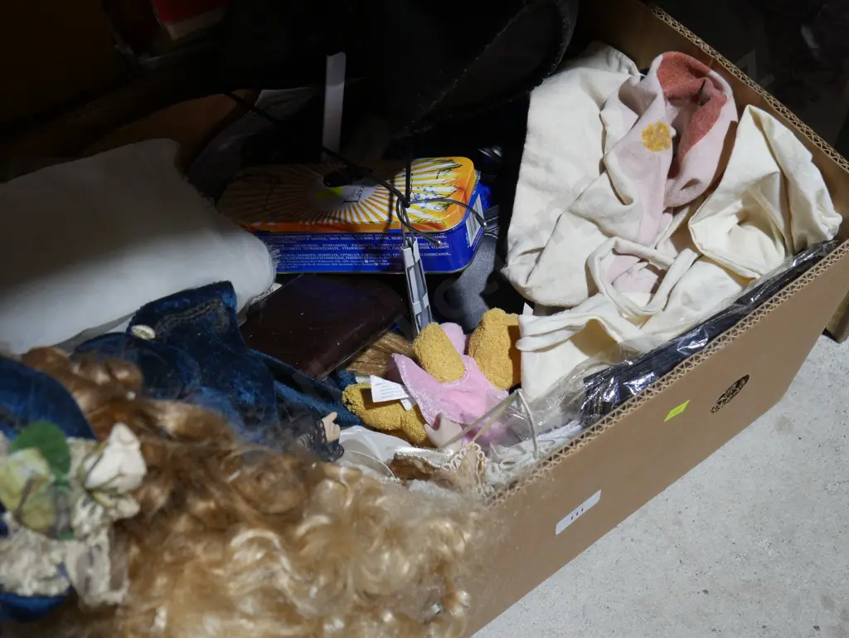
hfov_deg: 44.8
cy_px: 319
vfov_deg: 34.4
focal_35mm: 42
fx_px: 1031
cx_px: 424
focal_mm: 21
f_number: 4.6
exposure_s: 1/60
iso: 400
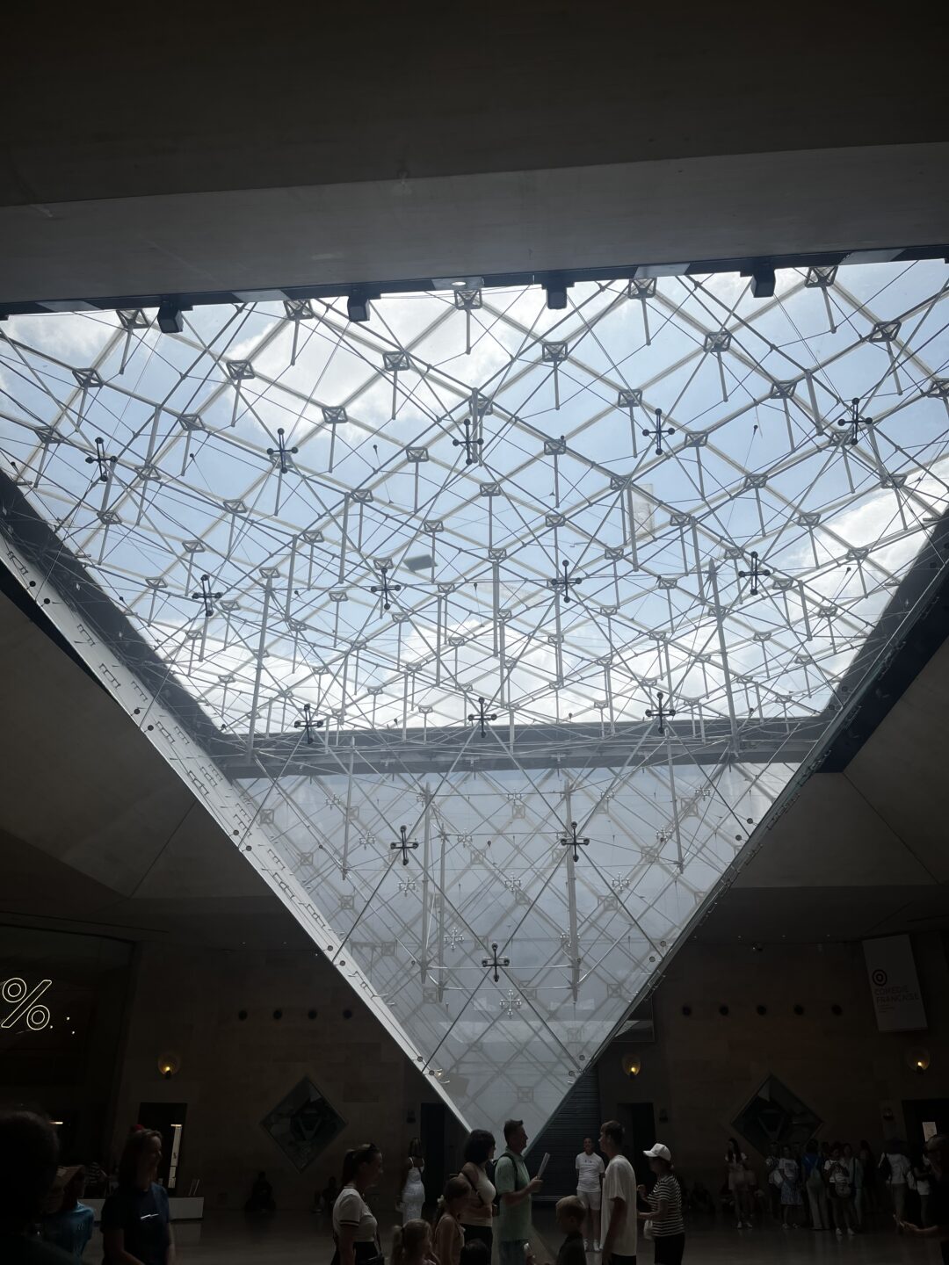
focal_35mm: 26
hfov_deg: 53.1
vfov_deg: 67.3
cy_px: 632
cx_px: 474
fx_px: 950
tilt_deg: +27.5
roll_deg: -0.2
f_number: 1.6
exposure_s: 1/3049
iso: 50
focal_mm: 5.1
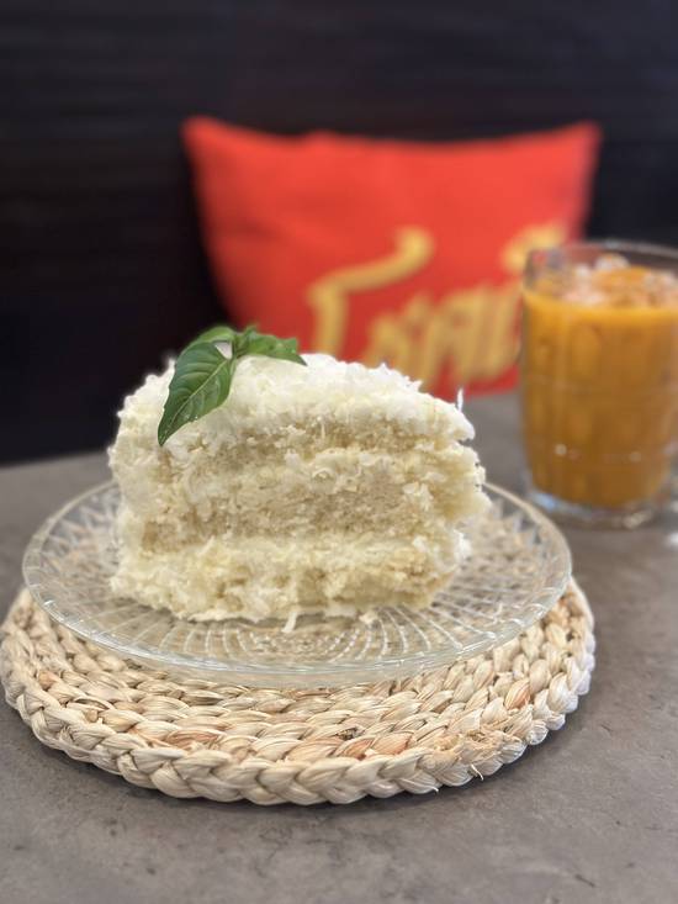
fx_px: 1253
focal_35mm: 48
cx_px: 339
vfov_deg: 39.7
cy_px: 452
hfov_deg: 30.3
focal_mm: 6.86
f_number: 1.78
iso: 320
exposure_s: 1/40
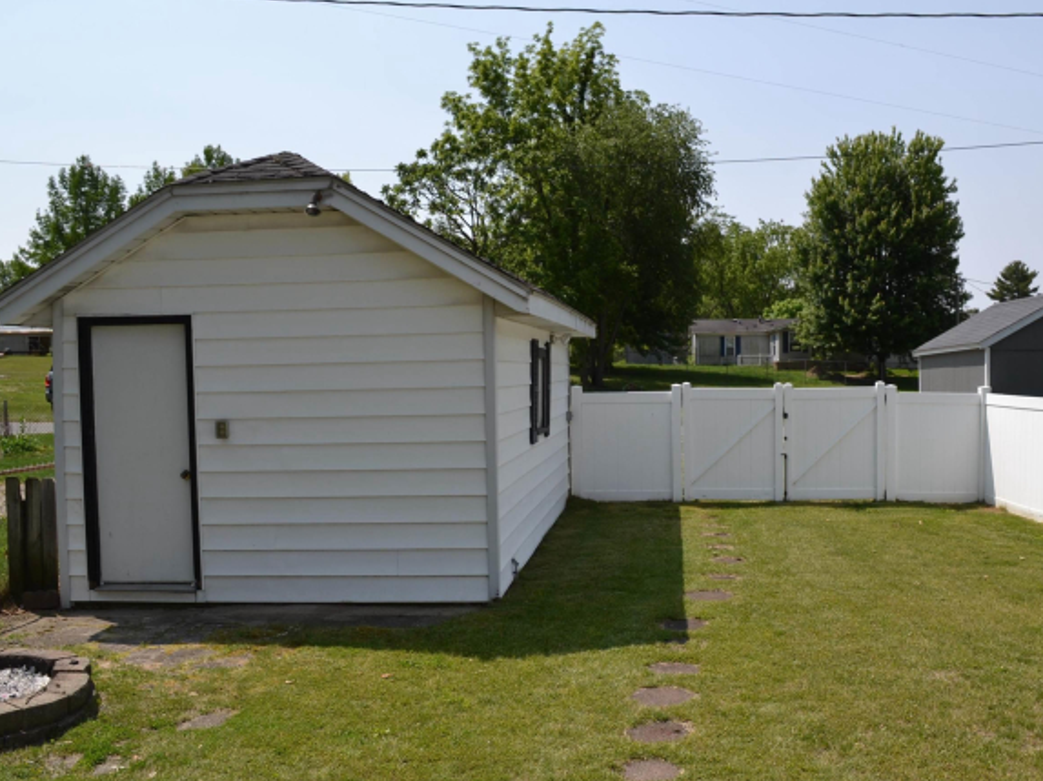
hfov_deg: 53.7
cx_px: 608
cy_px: 439
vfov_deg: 41.7
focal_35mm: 34
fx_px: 1024
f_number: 8
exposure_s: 1/250
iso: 100
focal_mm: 18
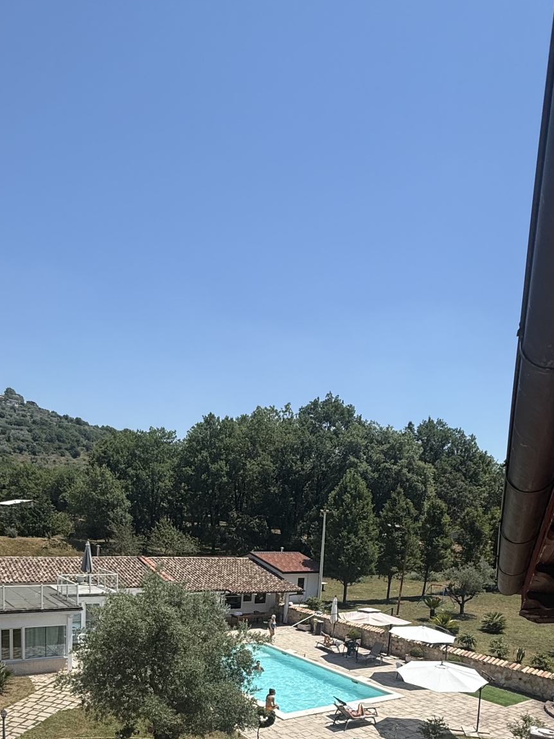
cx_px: 221
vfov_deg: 60.5
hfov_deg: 52.7
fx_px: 555
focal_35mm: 26
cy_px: 615
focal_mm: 2.22
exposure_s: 1/1848
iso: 50
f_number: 2.2
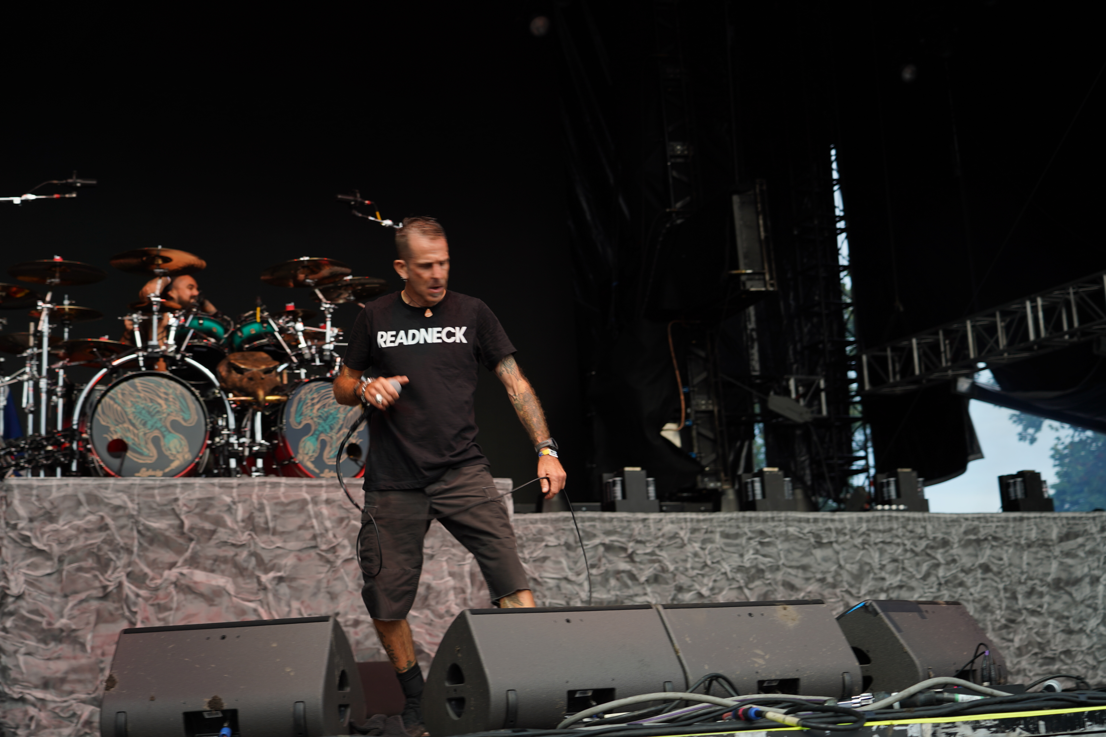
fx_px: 1628
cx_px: 553
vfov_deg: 25.5
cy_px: 368
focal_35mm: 53
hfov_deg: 37.5
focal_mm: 53
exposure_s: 1/60
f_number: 4
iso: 125
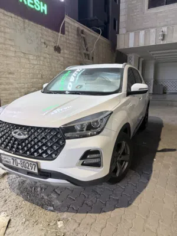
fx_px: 164
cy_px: 118
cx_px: 88
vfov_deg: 71.6
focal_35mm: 24
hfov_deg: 56.8
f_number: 1.78
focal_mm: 6.76
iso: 800
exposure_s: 1/50
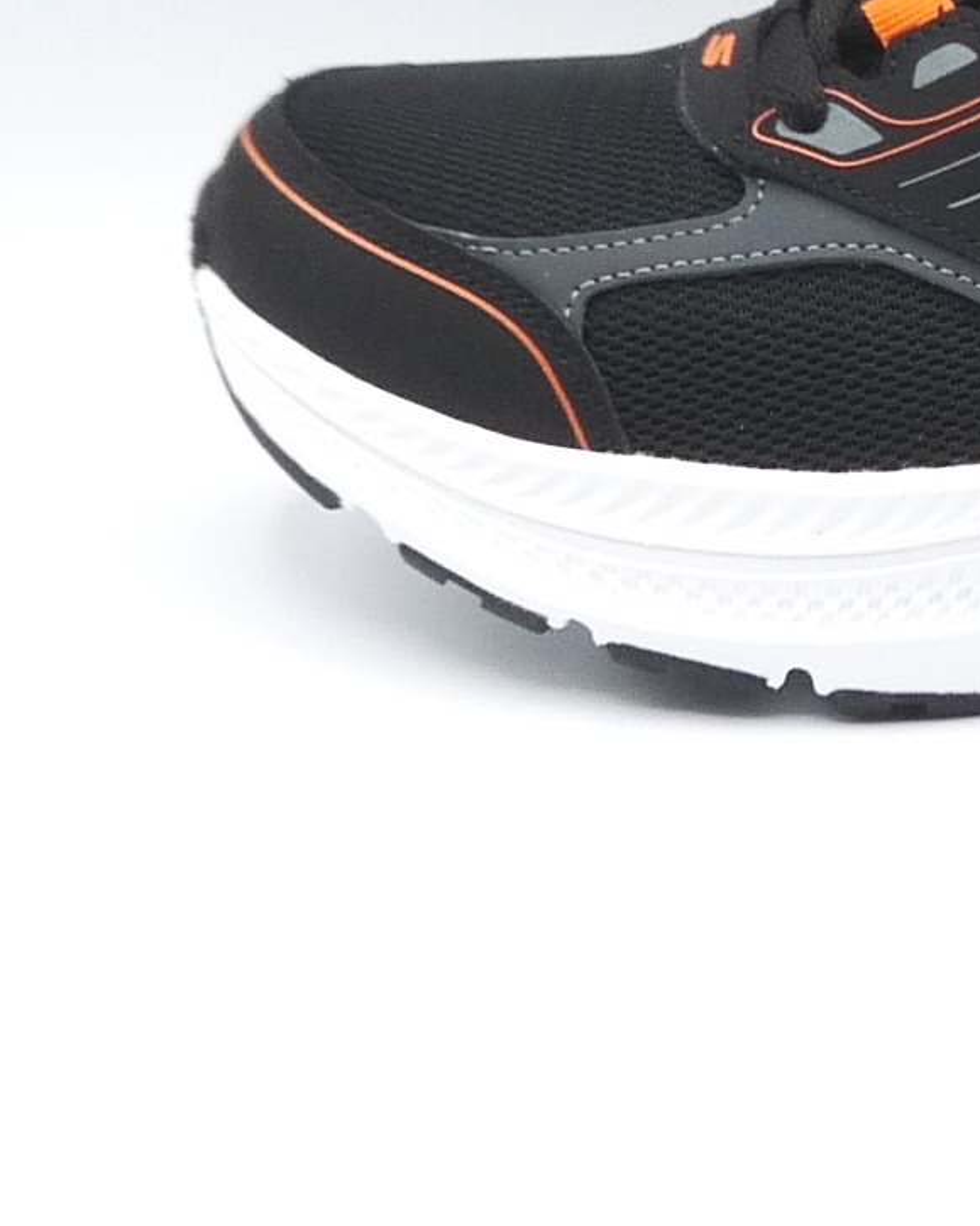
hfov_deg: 13.6
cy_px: 242
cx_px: 1217
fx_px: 3989
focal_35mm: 110
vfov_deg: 17.3
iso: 100
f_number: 4
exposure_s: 1/125
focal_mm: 5.1
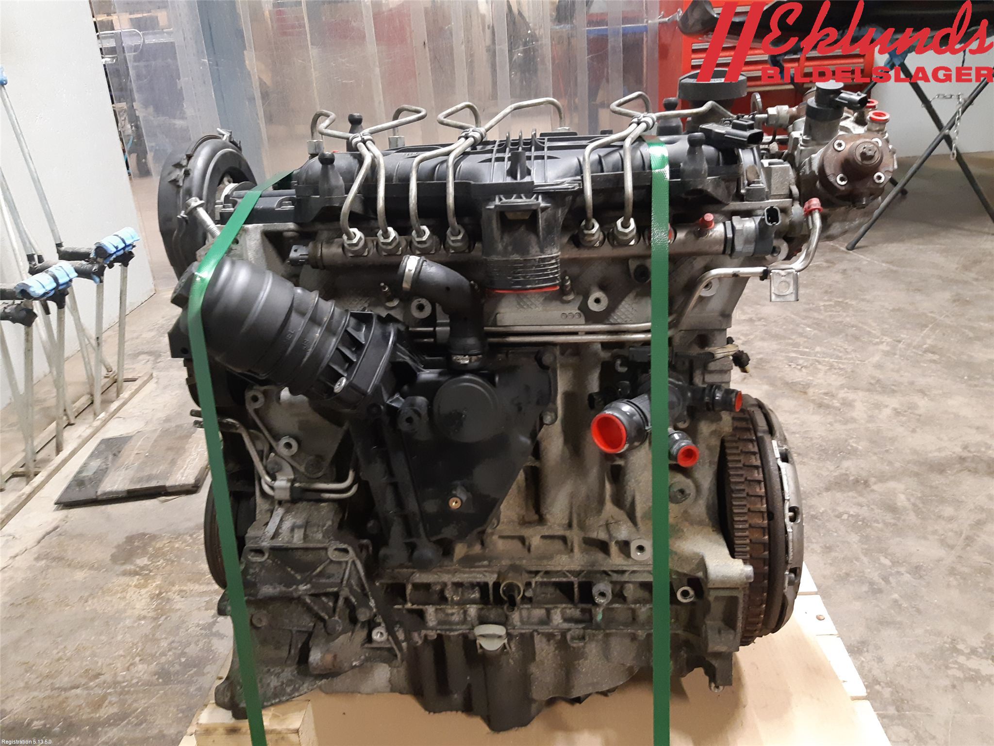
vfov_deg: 53.1
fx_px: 747
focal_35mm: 26
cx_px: 497
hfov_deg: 67.3
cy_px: 373
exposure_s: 1/25
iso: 250
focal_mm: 3.93
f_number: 1.7
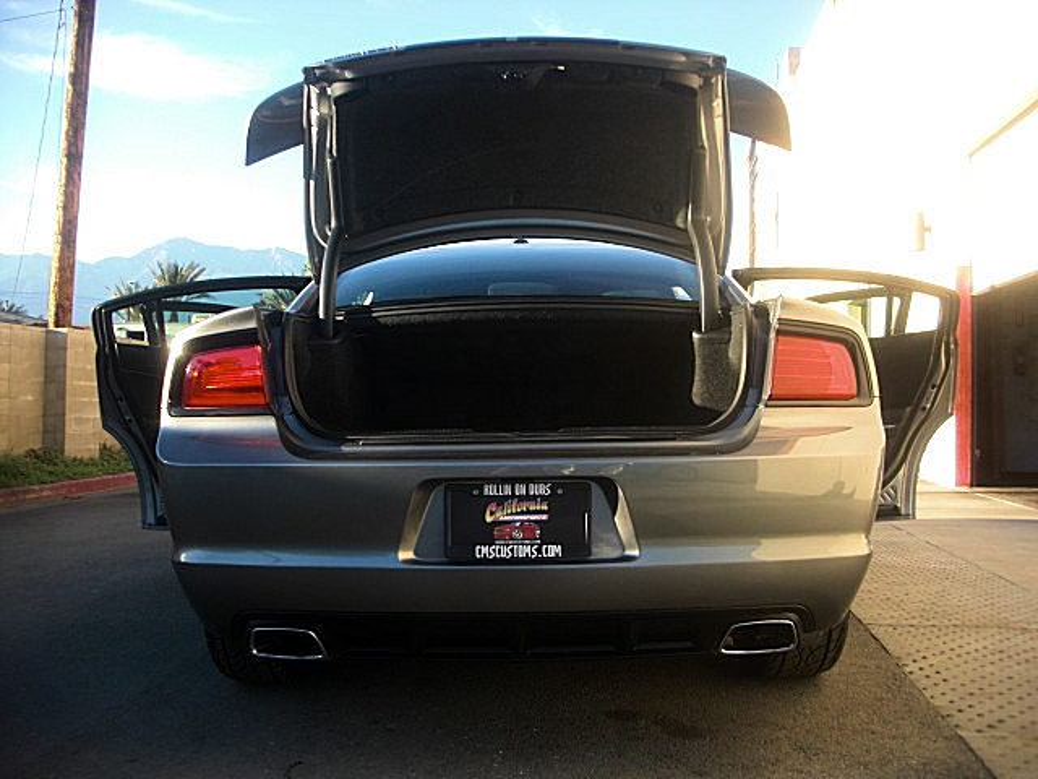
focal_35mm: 36
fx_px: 1080
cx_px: 519
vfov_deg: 39.7
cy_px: 390
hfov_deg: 51.4
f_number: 2.8
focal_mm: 6.3
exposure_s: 1/160
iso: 50
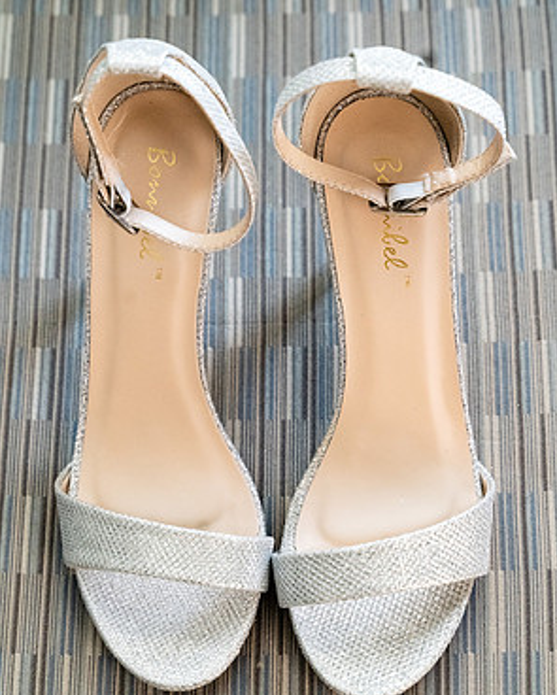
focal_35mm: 86
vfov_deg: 22.2
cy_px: 331
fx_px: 1770
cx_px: 281
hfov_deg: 17.9
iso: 16000
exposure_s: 1/100
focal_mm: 75
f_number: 5.6
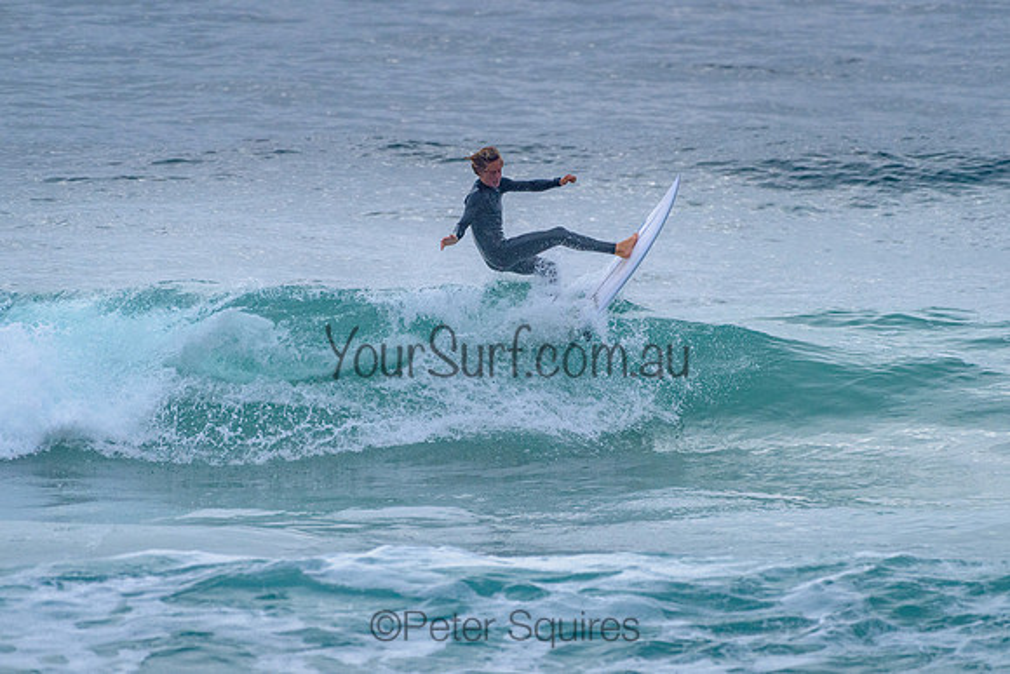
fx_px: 17197
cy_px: 320
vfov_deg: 2.2
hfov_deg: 3.4
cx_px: 556
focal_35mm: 613
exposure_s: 1/2000
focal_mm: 500
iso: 1400
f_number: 5.6
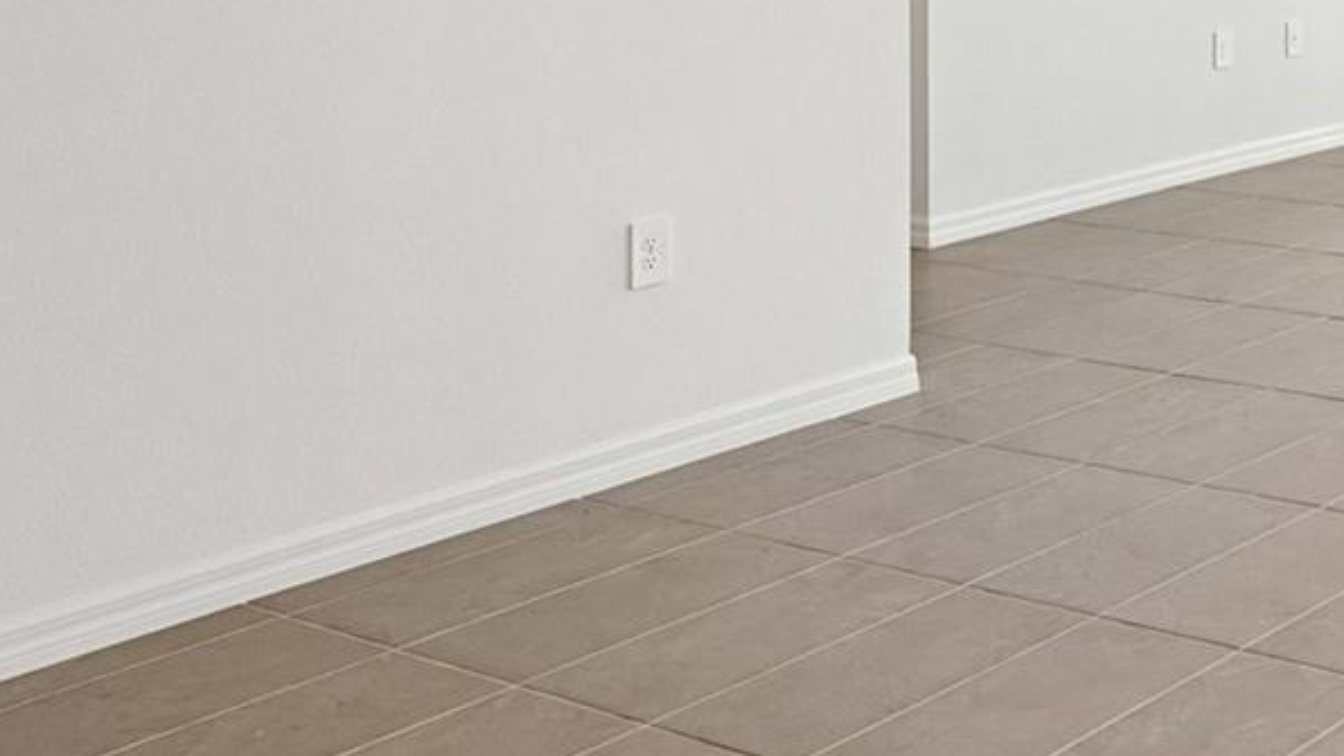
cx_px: 1730
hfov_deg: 29.1
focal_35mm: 59
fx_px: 2102
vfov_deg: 18.8
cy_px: -237
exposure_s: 1/100
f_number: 8
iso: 400
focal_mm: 21
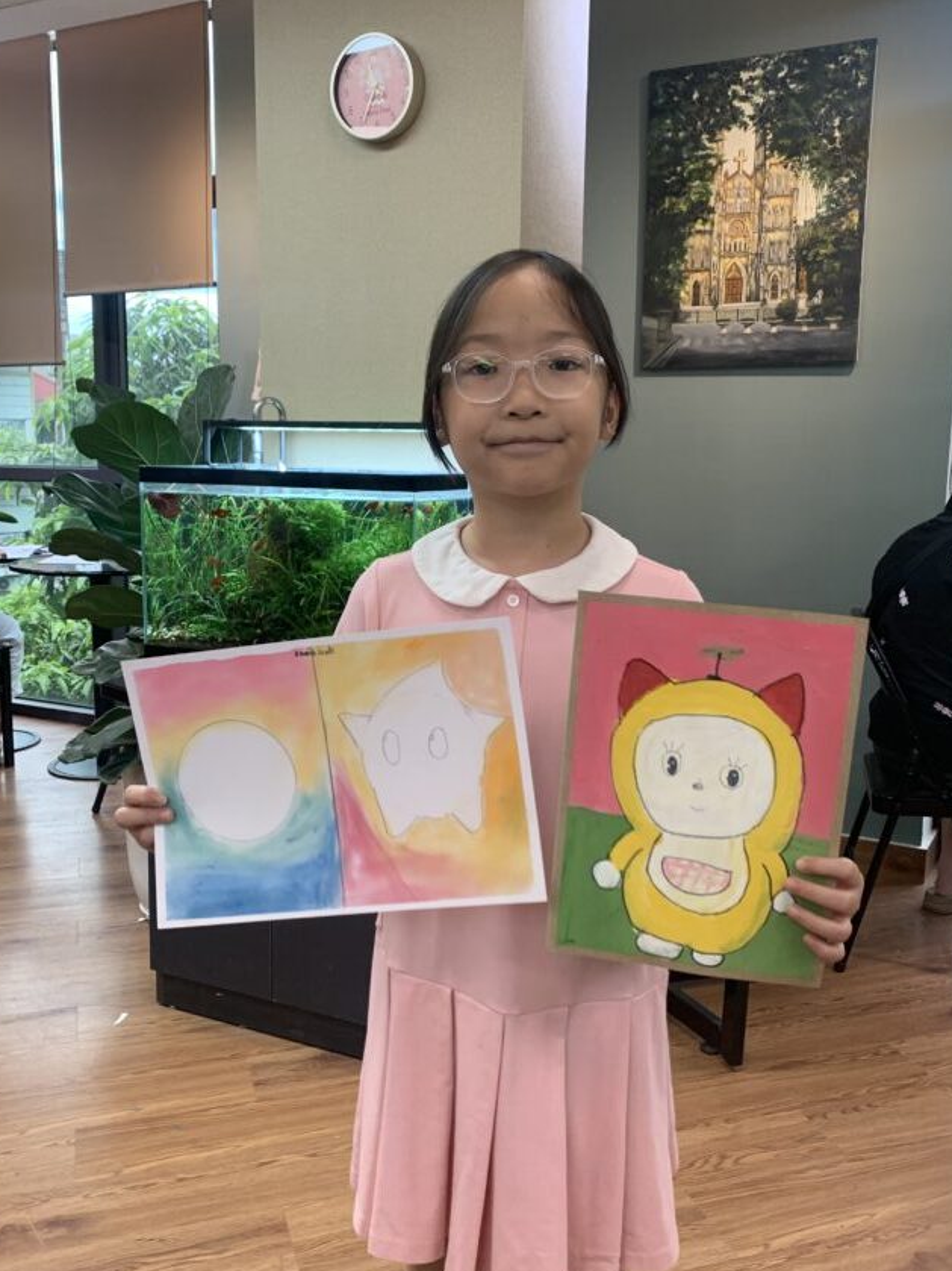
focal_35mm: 31
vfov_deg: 58.4
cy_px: 633
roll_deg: -1.6
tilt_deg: -8.8
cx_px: 472
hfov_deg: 45.4
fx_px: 1137
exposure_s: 1/119
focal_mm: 4.25
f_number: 1.8
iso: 100
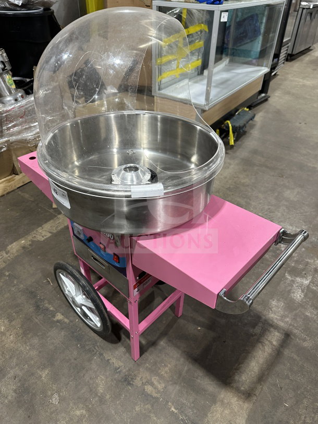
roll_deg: -1.7
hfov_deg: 56.8
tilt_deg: -39.4
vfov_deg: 71.6
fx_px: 294
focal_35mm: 24
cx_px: 159
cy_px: 212
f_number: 1.78
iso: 250
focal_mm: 6.86
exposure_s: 1/63
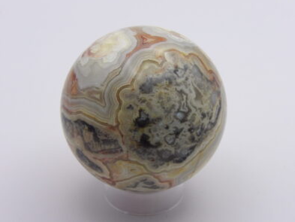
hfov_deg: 16.0
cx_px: 149
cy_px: 110
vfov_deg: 12.1
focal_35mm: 123
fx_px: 1049
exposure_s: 1/63
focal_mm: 21.7
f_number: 4.2
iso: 200
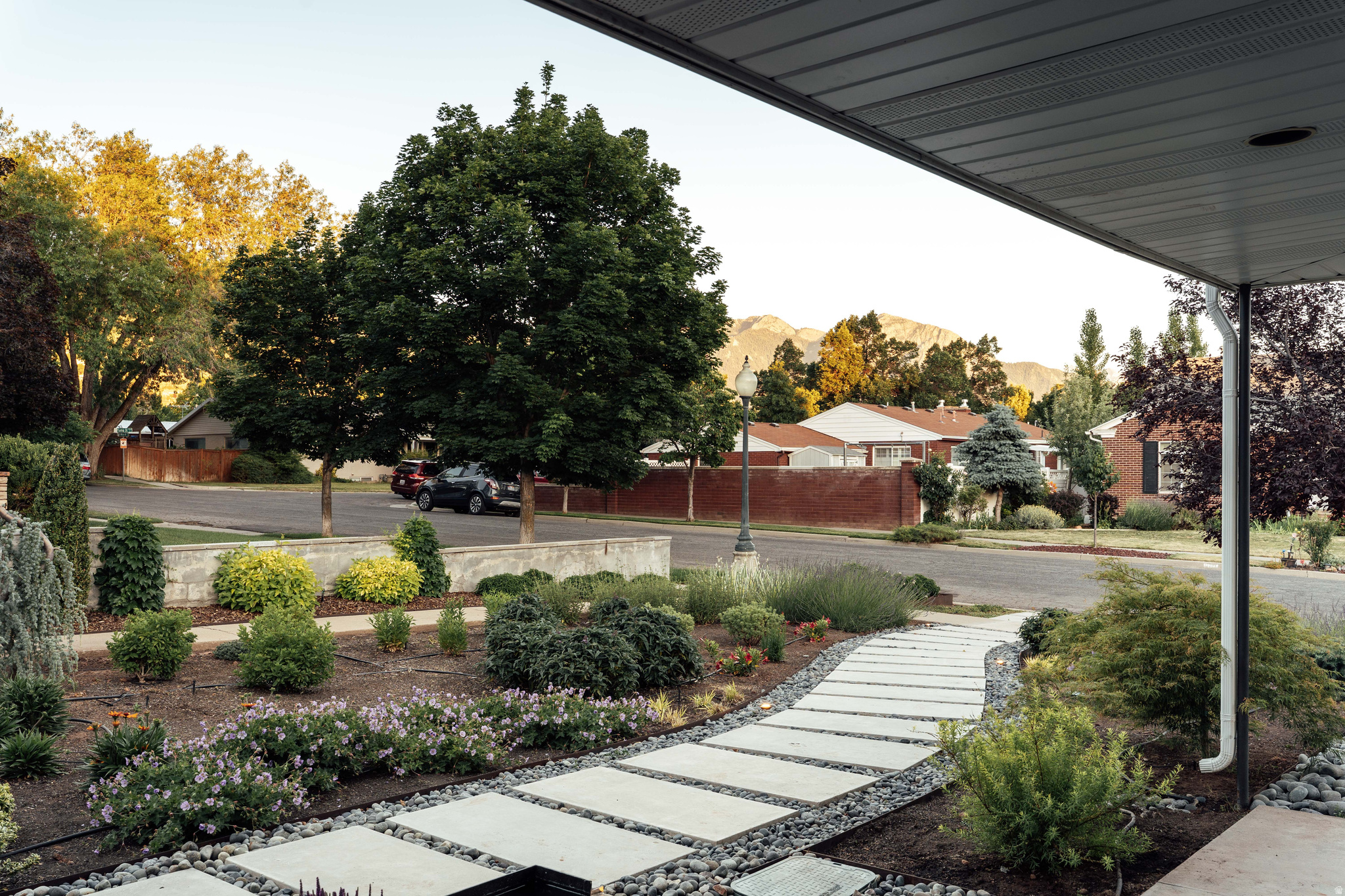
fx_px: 1214
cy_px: 448
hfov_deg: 58.0
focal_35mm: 32
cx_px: 672
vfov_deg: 40.5
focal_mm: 32.5
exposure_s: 1/15
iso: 100
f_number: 8
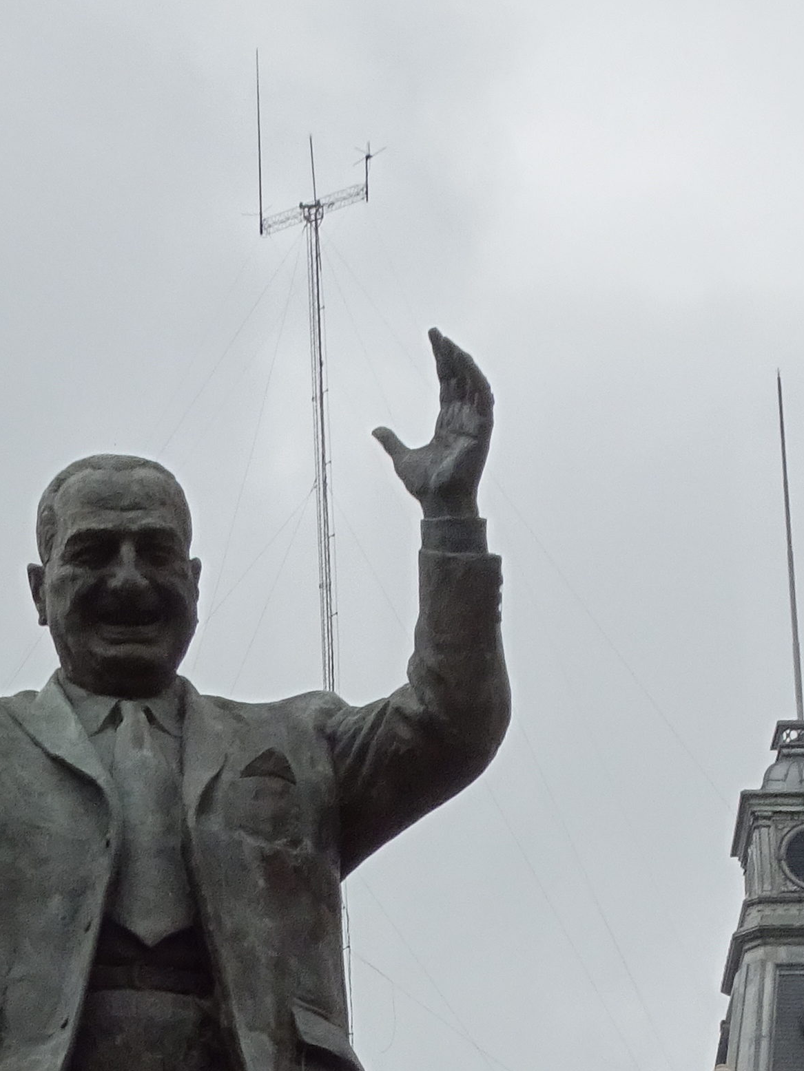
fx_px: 4676
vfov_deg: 12.6
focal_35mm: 151
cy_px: 1491
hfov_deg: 9.8
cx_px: 150
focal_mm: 8.18
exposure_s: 1/250
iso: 80
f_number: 4.5
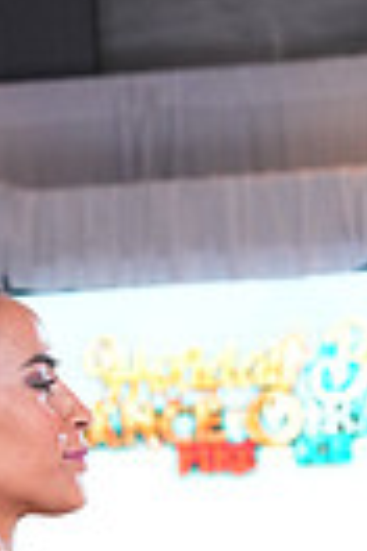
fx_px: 5581
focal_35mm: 365
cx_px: 23
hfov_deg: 3.8
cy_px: 1177
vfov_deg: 5.5
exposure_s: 1/250
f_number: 5.6
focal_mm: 83
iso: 2500
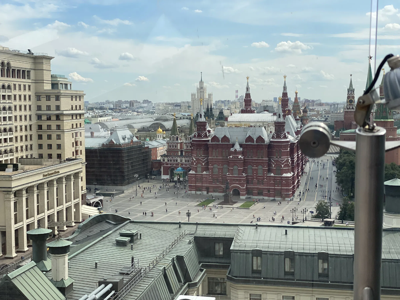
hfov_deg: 36.8
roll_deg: +0.6
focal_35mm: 52
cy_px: 150
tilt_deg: -4.0
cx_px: 200
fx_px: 601
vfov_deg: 28.0
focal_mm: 6
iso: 20
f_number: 2
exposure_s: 1/2179
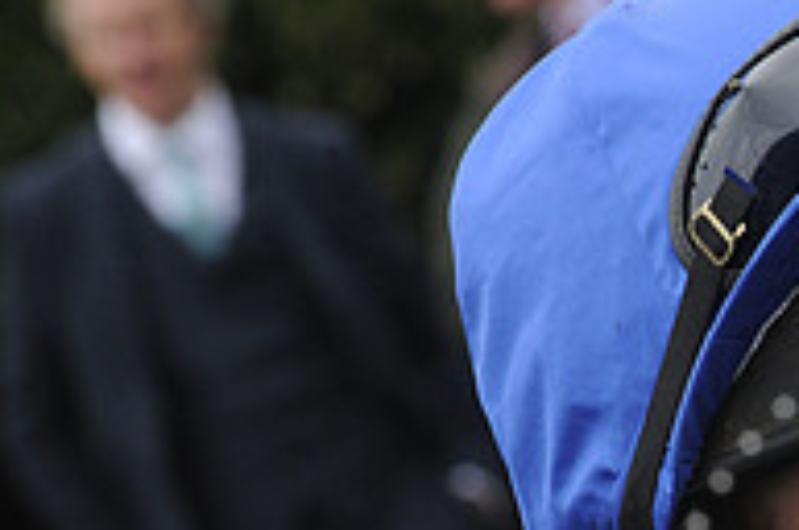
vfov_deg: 2.3
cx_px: 1043
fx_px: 13317
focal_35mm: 601
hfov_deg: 3.4
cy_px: 687
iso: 2000
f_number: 13
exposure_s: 1/500
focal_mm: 200
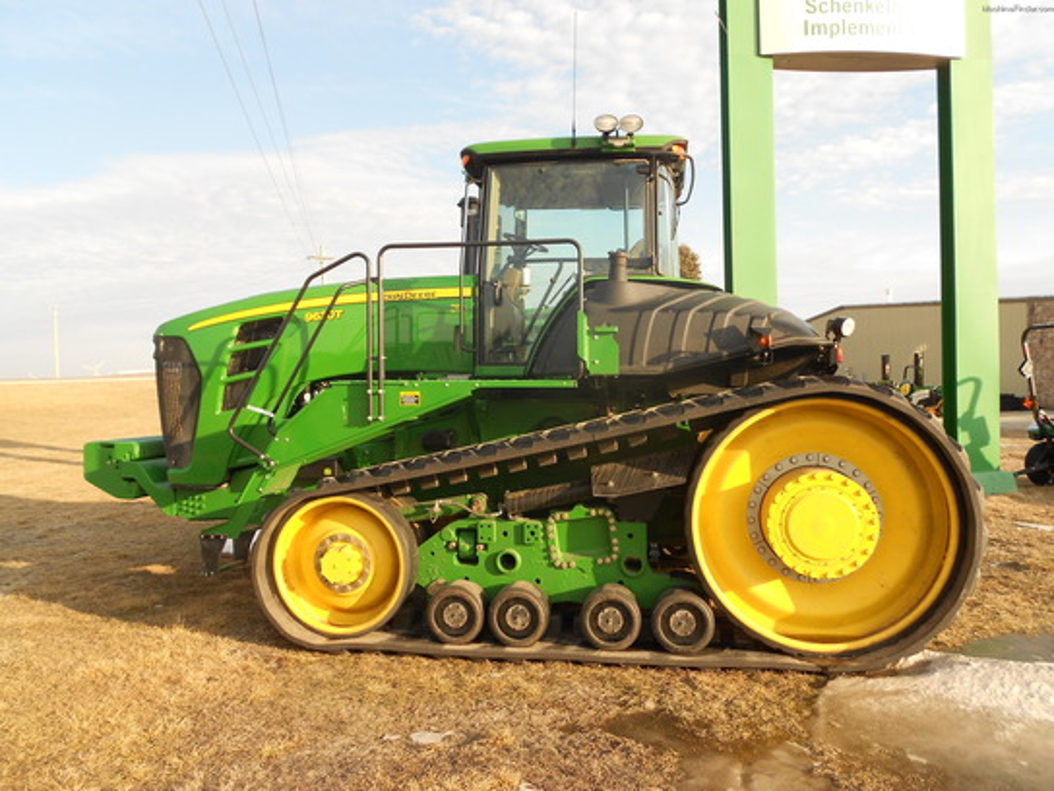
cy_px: 396
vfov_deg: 53.1
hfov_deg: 67.3
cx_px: 527
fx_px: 792
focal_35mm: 26
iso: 80
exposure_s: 1/320
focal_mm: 4.6
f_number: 3.2
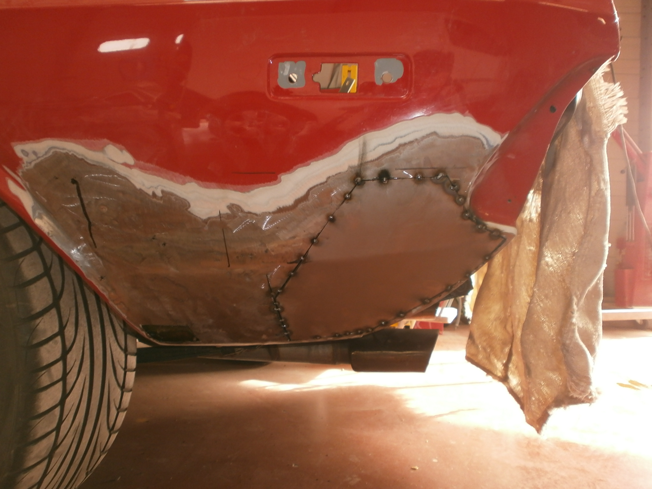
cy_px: 244
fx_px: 509
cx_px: 326
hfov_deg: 65.3
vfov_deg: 51.4
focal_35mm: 27
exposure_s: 1/30
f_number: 2.9
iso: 100
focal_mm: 4.8
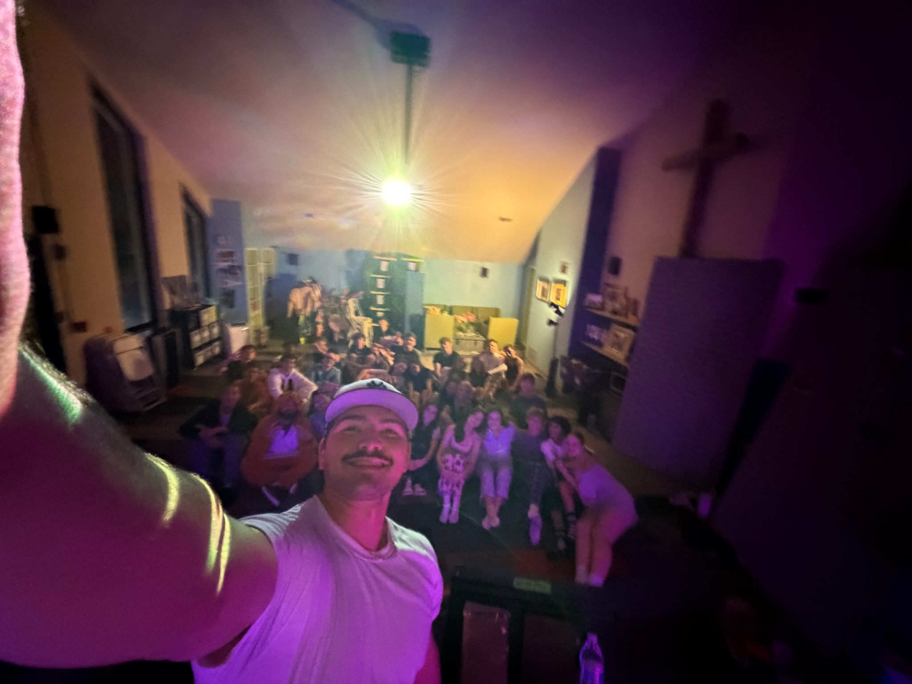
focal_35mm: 14
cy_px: 342
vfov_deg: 85.7
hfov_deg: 102.1
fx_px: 369
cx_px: 456
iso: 1600
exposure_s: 1/31
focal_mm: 2.22
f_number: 2.2
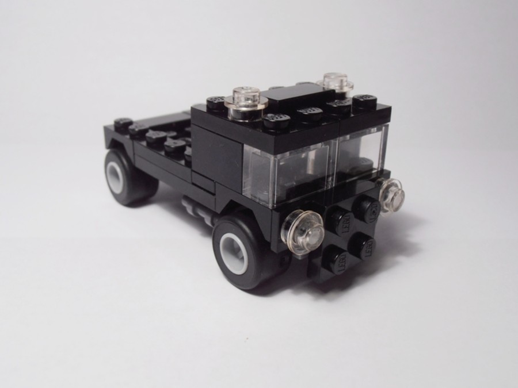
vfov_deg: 38.7
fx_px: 554
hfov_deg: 50.1
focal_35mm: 37
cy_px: 194
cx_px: 259
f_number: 3.9
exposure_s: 1/40
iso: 80
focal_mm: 6.61
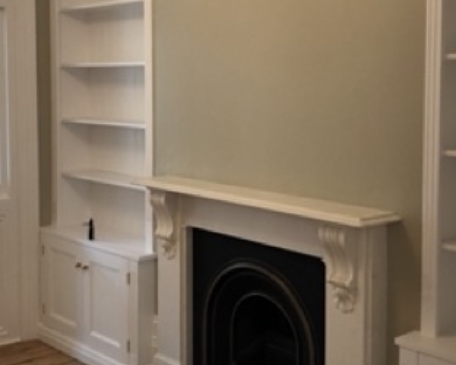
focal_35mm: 56
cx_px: 200
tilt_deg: -3.2
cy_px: 137
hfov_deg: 33.5
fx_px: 756
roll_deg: +1.2
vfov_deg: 27.1
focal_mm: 3.99
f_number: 1.8
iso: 64
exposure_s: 1/17
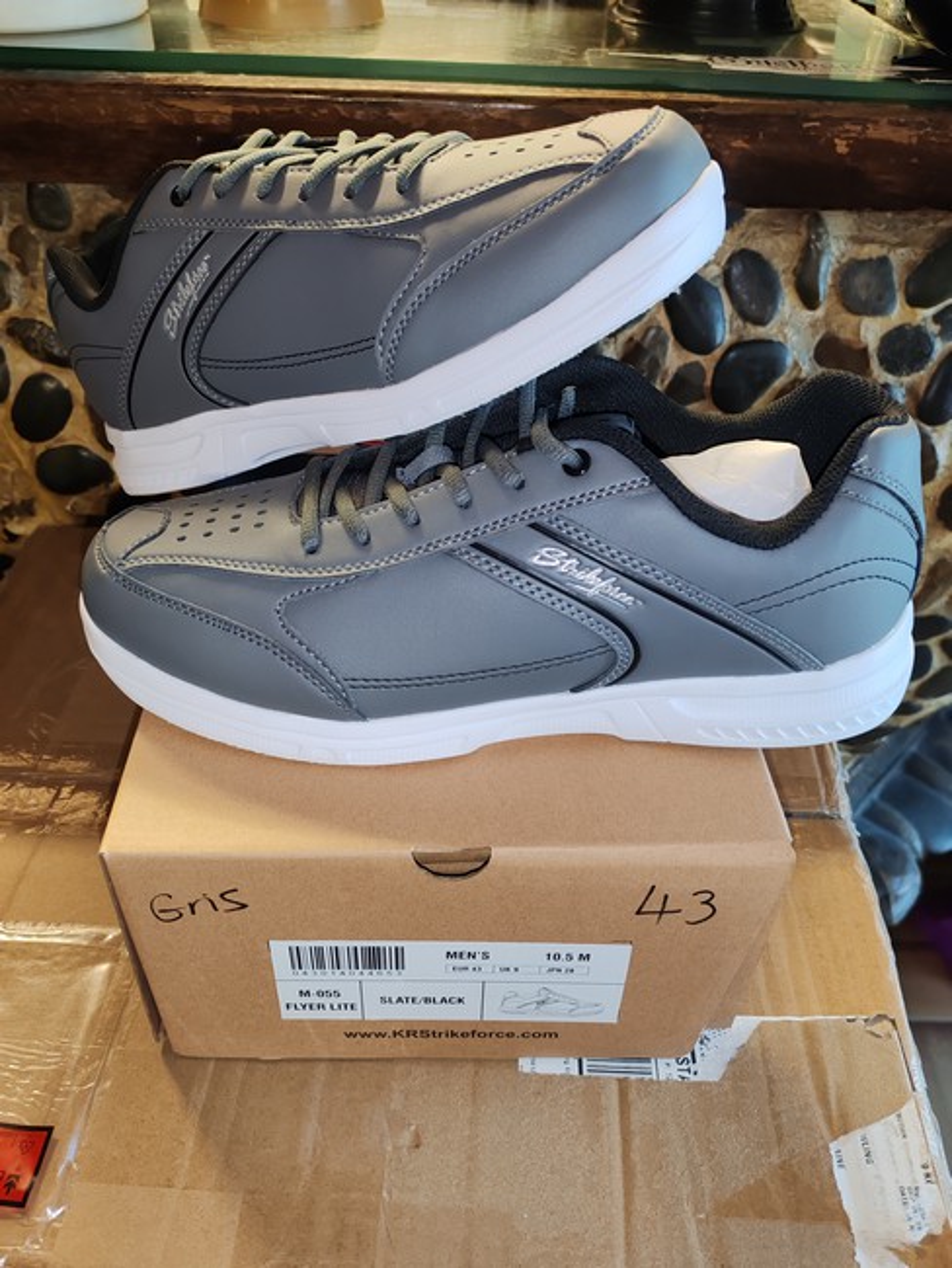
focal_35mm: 27
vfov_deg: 65.3
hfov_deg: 51.4
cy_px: 634
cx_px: 476
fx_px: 989
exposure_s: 1/50
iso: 1250
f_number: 1.9
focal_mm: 6.12
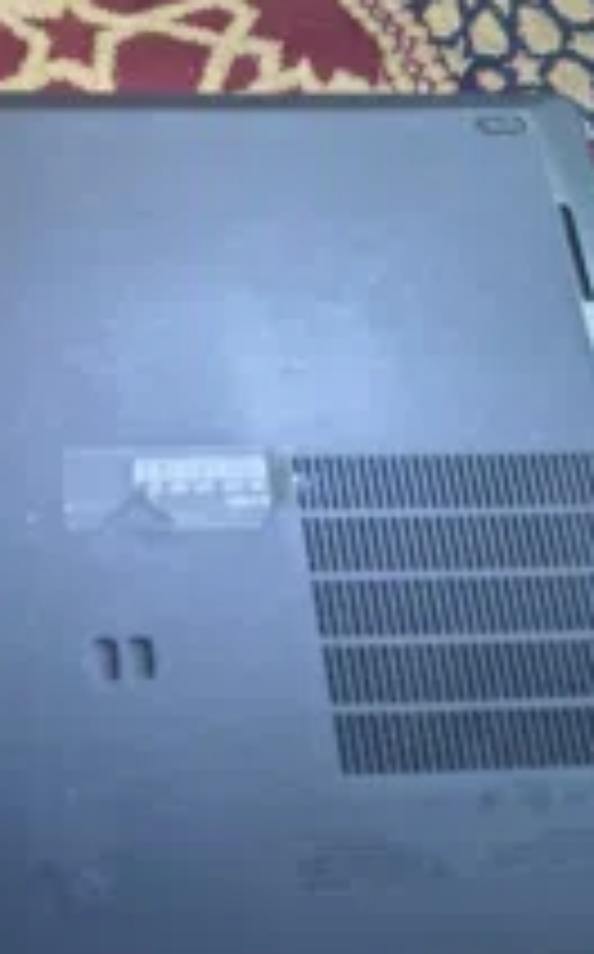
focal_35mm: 48
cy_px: 346
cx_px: -99
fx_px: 1247
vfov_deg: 41.5
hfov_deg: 24.5
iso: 4340
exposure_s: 1/25
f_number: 1.8
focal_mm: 5.56
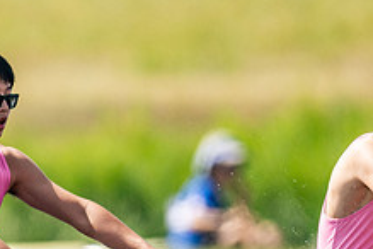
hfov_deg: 0.9
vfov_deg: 0.6
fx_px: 24689
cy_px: 174
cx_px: -46
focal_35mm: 2383
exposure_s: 1/2500
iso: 200
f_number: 4
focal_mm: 600
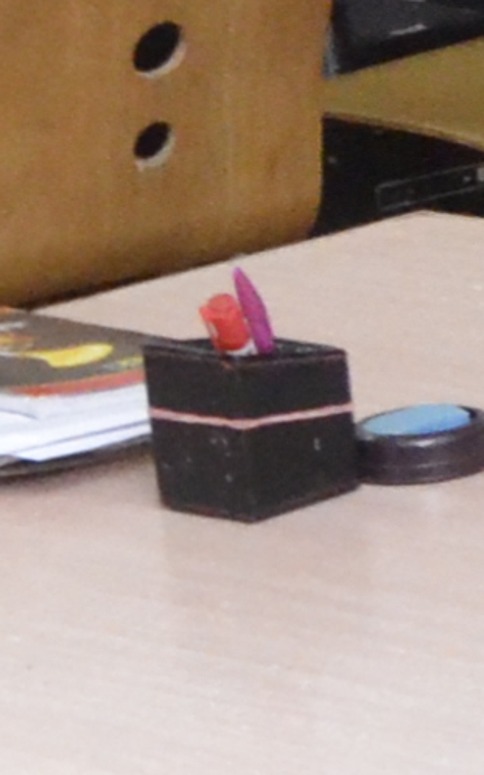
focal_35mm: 272
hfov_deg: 3.9
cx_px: 2963
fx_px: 5744
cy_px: 187
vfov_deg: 7.7
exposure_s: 1/160
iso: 3200
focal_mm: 18
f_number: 6.3
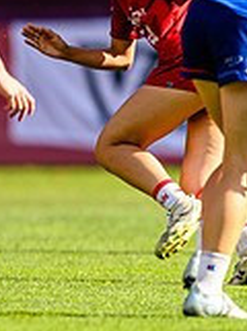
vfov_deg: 1.0
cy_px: 94
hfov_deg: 0.8
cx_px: -433
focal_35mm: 1898
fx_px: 18130
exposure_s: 1/1250
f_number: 3.2
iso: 140
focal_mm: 400
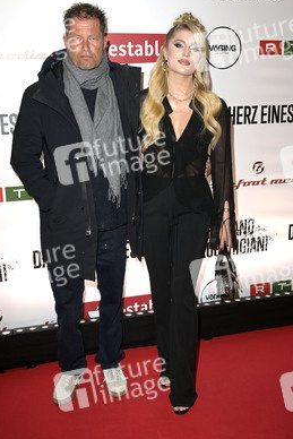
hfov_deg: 37.9
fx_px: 427
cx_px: 145
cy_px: 215
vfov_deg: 54.4
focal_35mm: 35
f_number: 5.6
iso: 500
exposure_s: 1/250
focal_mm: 34
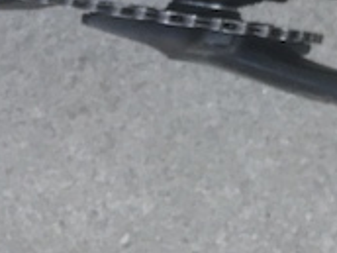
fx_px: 1684
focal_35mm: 173
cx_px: 821
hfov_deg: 10.0
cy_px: -296
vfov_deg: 8.1
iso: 32
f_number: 2.2
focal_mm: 4.15
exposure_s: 1/120
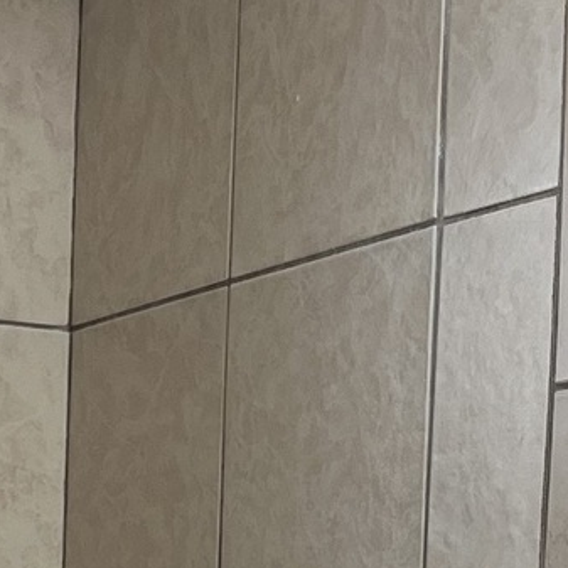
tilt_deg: -5.0
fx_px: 2915
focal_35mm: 157
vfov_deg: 10.5
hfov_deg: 11.0
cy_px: 1023
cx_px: 32
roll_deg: -0.5
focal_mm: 5.1
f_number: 1.6
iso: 100
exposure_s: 1/120
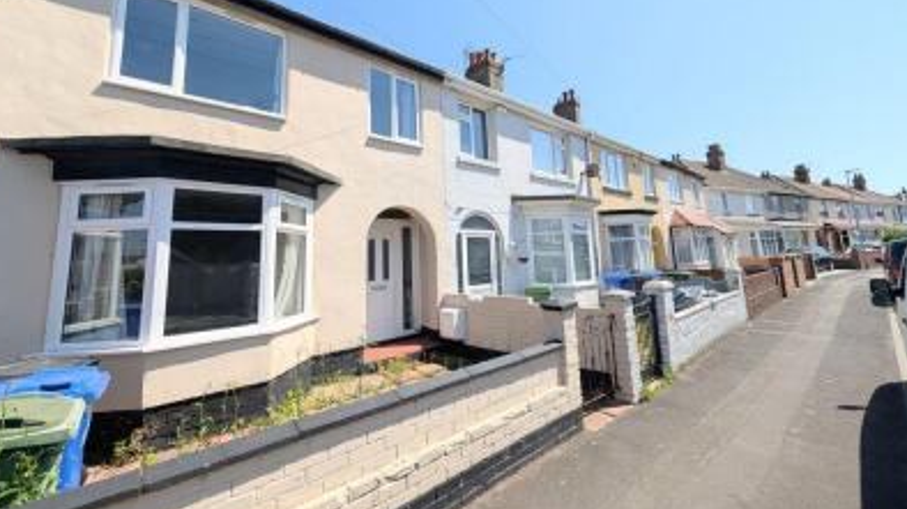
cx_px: 457
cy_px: 202
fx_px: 336
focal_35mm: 14
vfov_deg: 73.3
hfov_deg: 106.9
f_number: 1.7
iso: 61
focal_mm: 2.02
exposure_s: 1/4184
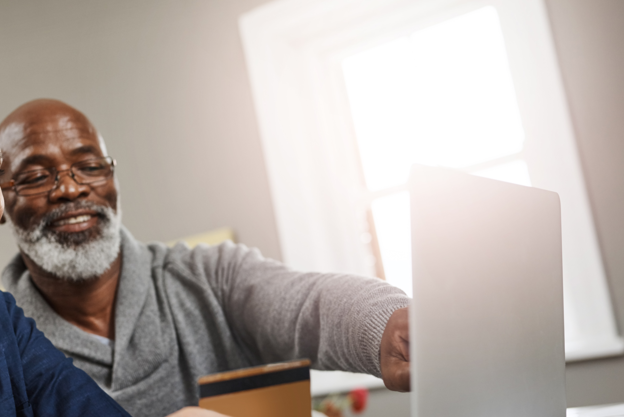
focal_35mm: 59
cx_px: 190
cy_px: 266
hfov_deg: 33.5
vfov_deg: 22.9
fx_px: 1023
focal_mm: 35
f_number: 2.5
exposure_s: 1/200
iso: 400
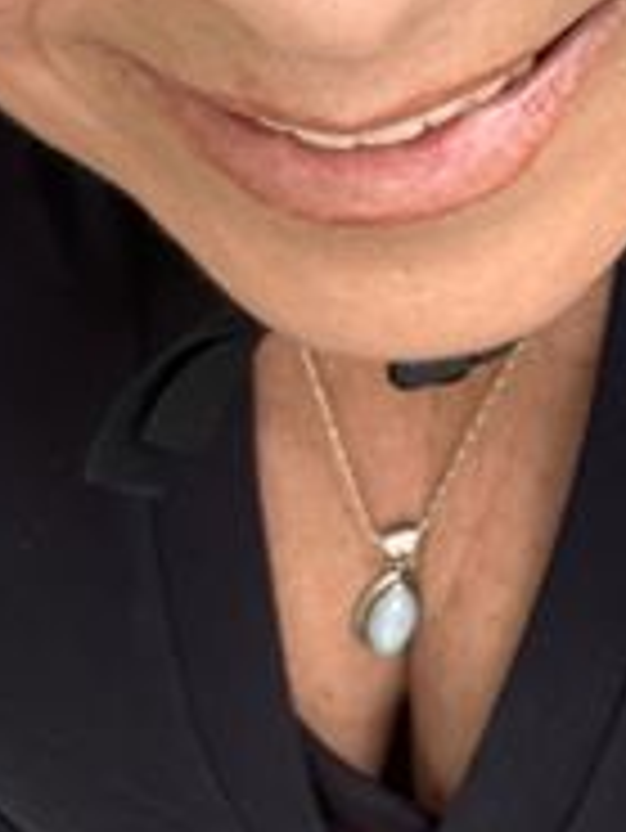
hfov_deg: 15.5
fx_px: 2288
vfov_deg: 20.5
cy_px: 573
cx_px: 212
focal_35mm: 95
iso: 25
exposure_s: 1/121
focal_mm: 2.69
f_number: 1.9
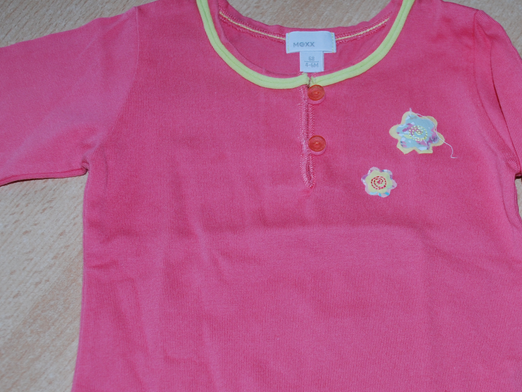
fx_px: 995
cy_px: 265
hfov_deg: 29.1
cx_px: 373
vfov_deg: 22.2
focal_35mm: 66
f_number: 4
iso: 200
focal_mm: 26
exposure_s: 1/60
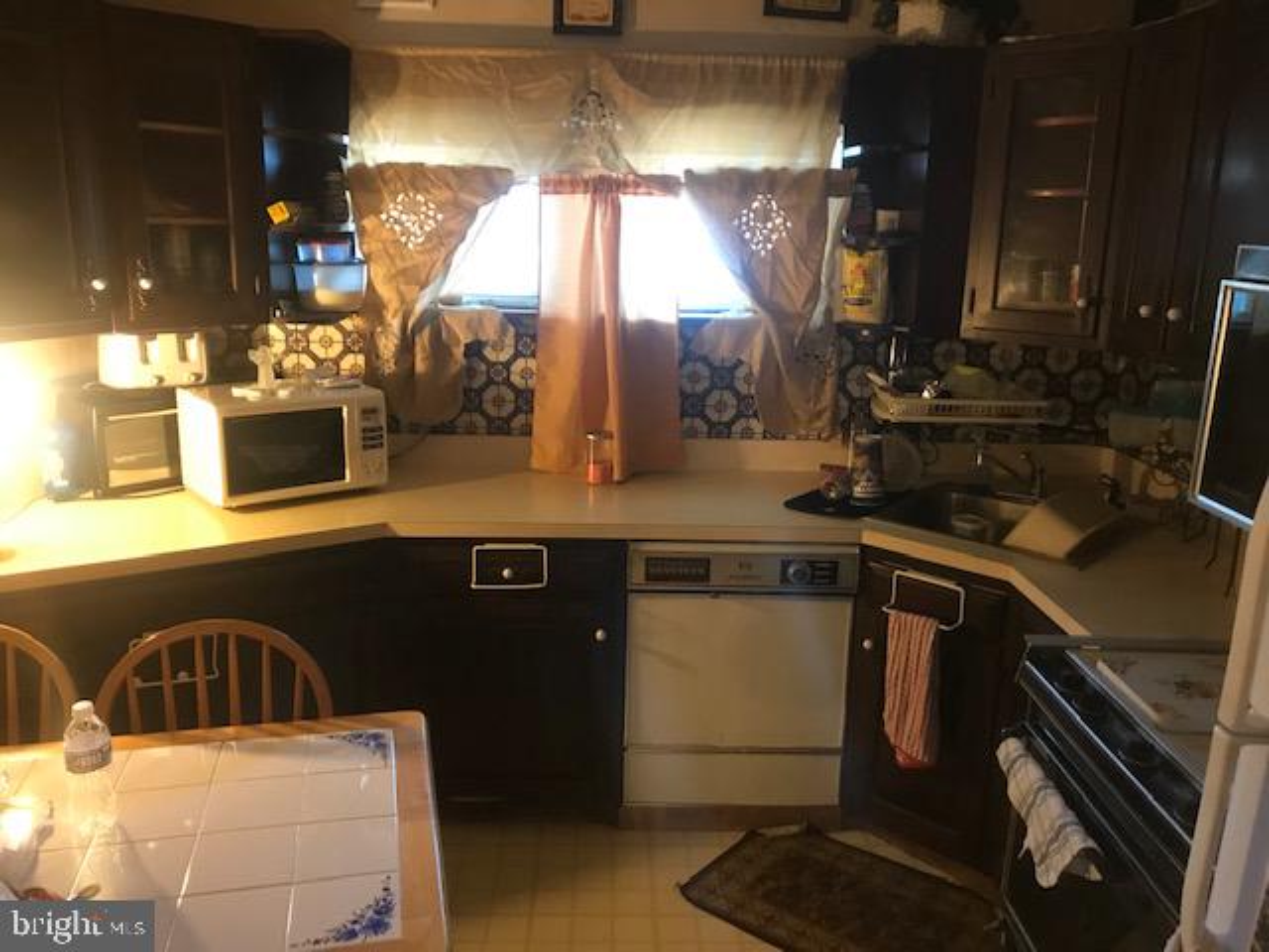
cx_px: 634
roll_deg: -1.3
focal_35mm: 28
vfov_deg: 49.7
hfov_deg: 63.4
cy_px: 476
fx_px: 1026
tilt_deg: -12.9
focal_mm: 3.99
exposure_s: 1/10
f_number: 1.8
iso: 100
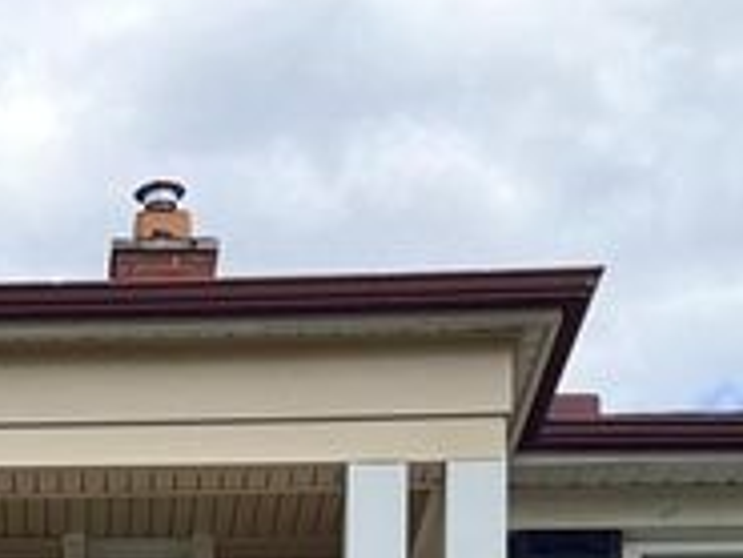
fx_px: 2857
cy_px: 1204
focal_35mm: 133
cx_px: -24
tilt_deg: +8.1
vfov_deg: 10.1
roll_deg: +0.0
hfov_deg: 14.5
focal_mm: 6.76
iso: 80
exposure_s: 1/4167
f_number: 1.78
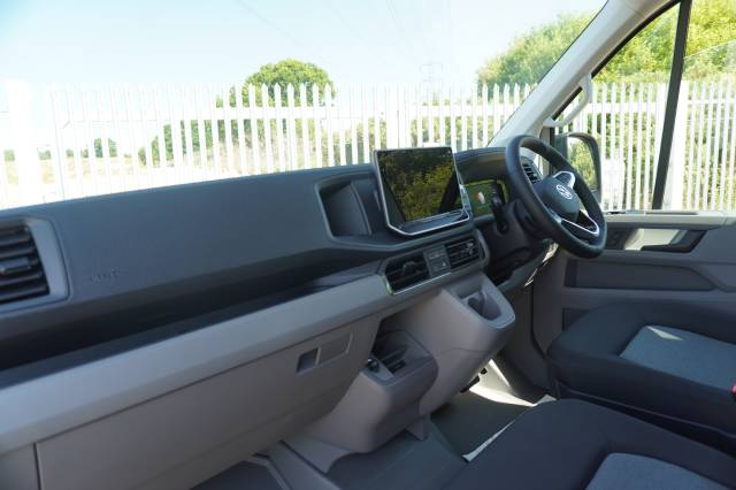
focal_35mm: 24
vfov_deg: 53.1
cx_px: 368
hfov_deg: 73.8
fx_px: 490
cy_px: 245
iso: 160
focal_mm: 16
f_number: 4
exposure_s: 1/60
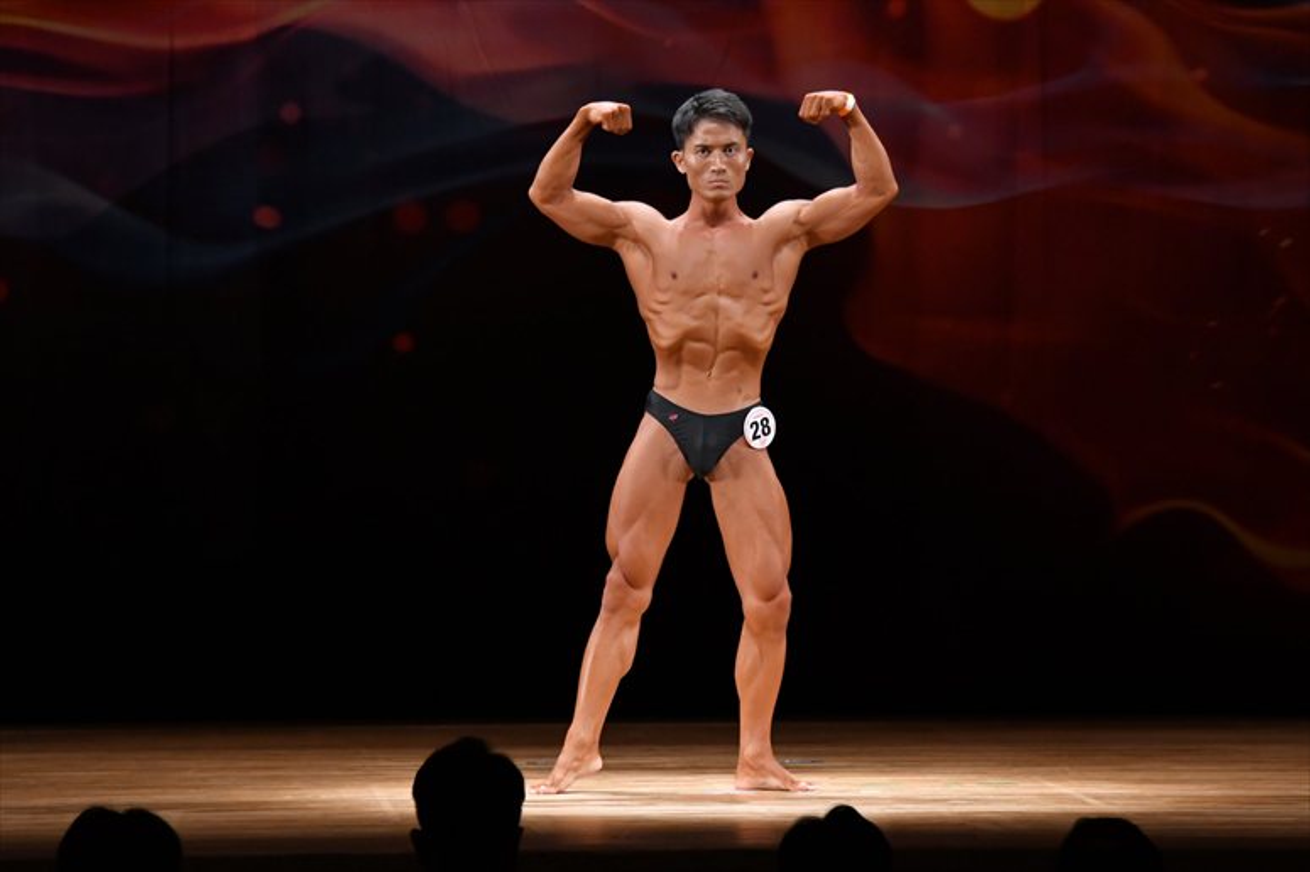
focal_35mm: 225
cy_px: 436
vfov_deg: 6.1
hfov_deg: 9.2
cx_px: 655
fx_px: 8184
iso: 3200
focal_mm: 150
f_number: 5.6
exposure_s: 1/400
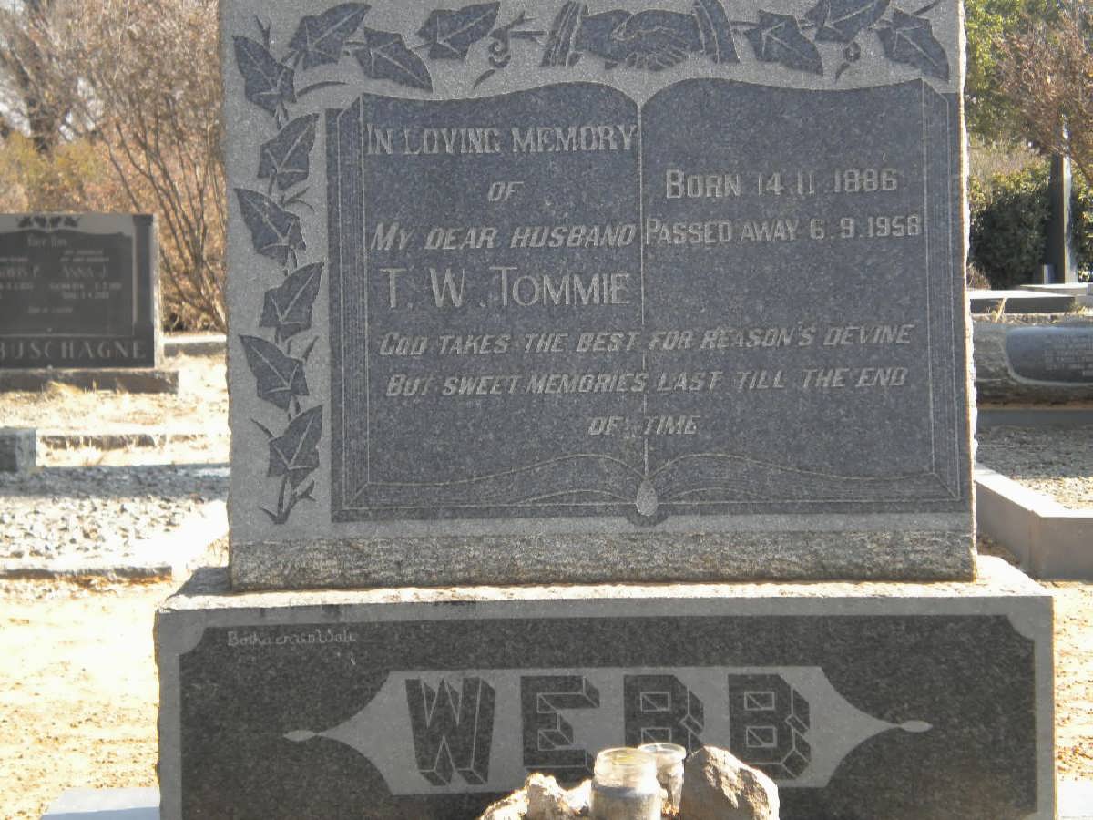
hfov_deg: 28.6
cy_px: 410
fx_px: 2147
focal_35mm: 68
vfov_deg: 21.6
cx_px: 546
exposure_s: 1/145
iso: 87
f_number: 4.6
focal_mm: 12.3
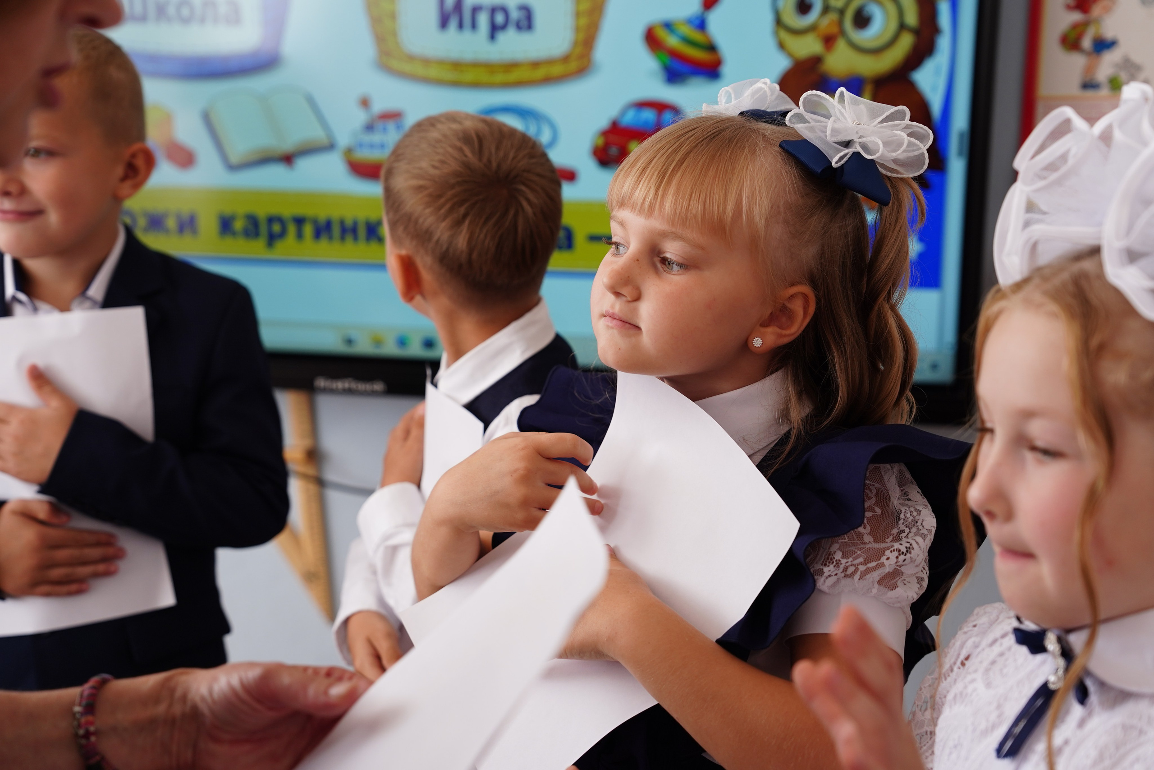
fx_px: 1699
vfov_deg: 25.5
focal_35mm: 53
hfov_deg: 37.5
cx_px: 577
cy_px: 385
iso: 500
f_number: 3.5
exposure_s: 1/320
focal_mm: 53
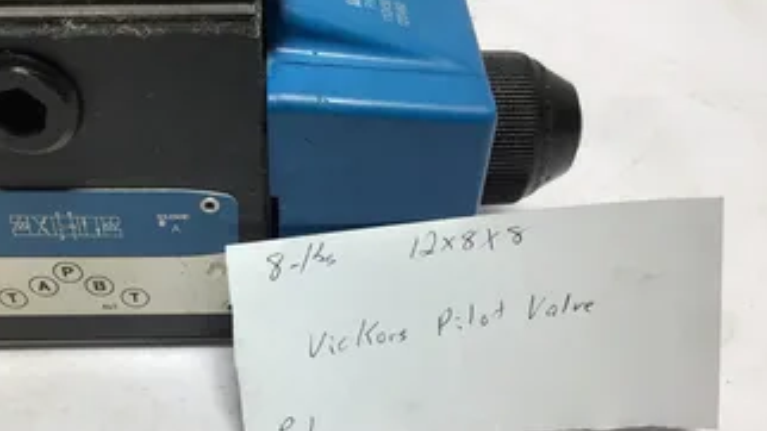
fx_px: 854
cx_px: 305
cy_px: 324
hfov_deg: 48.1
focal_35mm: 42
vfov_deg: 27.9
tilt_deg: -48.6
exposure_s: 1/120
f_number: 2.4
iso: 32
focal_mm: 3.3
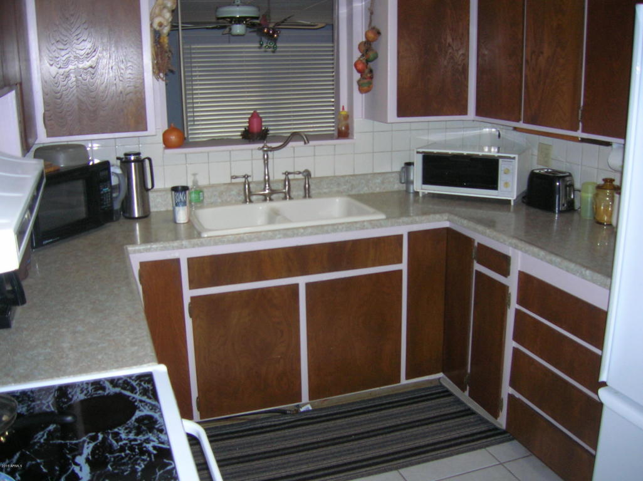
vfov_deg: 41.7
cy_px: 240
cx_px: 322
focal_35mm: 34
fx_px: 631
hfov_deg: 54.0
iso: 92
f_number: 2.9
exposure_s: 1/60.1
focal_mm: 5.7
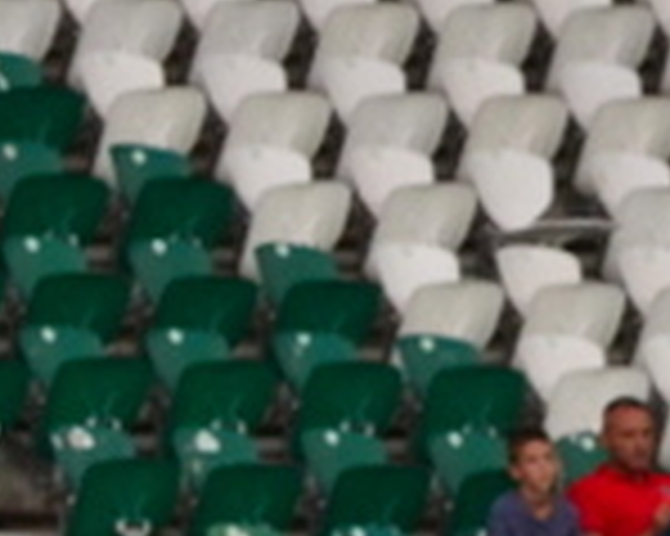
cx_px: 1650
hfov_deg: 1.3
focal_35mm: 1532
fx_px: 30354
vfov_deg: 1.0
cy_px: 1178
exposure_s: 1/400
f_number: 5
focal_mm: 135
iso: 900
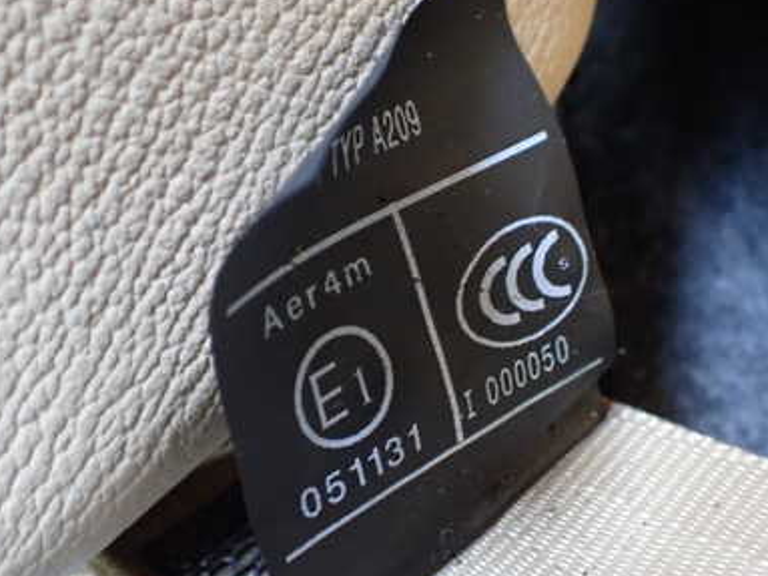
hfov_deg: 40.4
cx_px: 381
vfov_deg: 30.8
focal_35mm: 47
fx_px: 1042
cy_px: 327
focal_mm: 5.4
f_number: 2.3
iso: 1000
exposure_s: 1/30
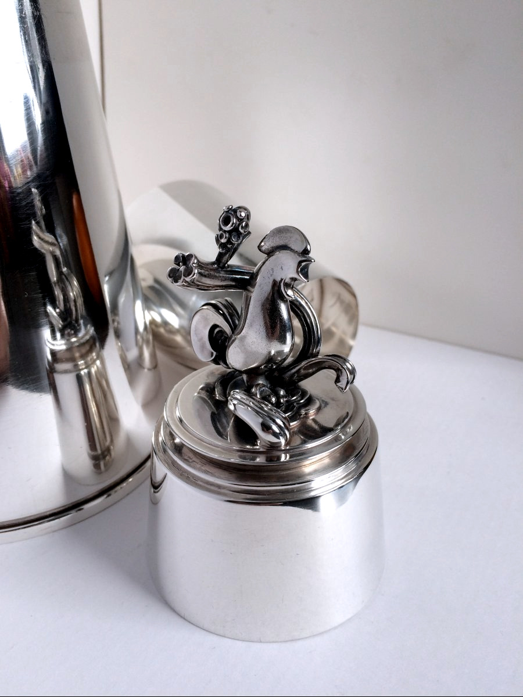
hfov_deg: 48.2
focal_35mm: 29
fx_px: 584
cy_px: 348
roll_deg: +2.2
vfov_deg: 61.7
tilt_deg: -25.2
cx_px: 262
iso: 50
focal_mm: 4.15
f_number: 2.2
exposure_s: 1/100
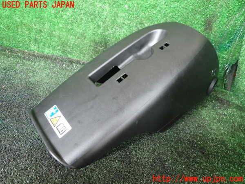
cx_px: 122
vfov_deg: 46.8
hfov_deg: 60.0
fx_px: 212
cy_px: 92
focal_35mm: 30
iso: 640
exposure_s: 1/30
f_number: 2.3
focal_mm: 5.4
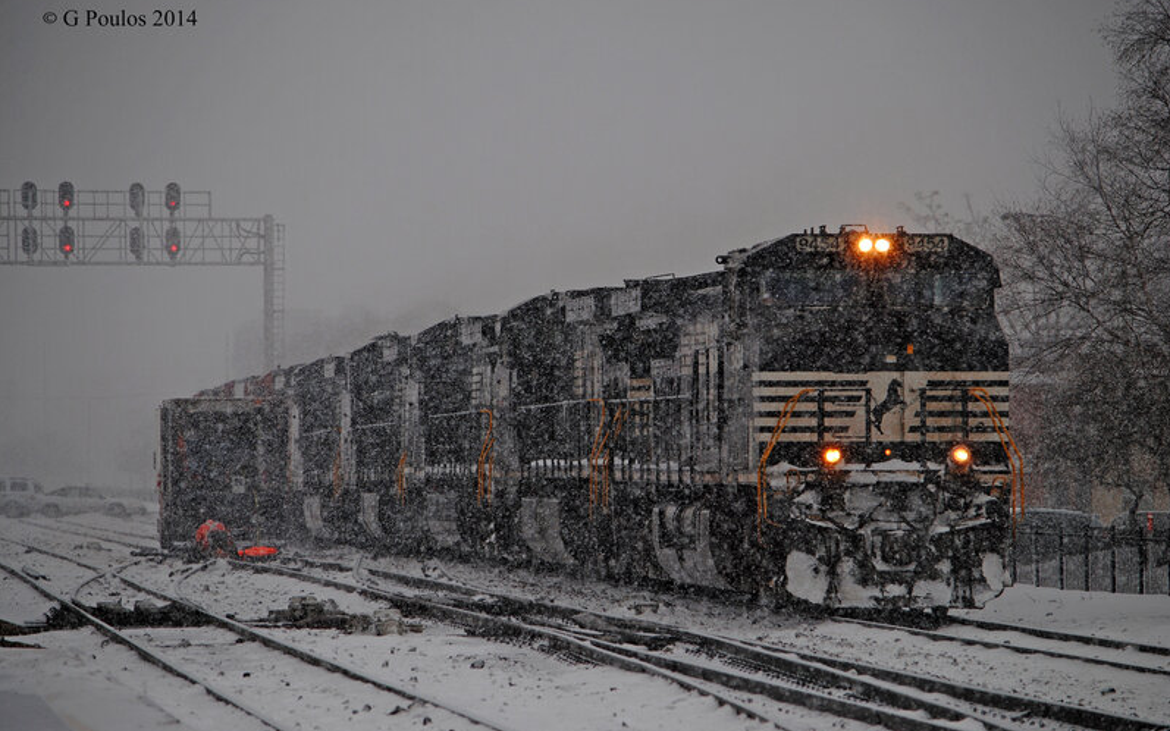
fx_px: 8083
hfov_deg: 8.3
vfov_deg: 5.2
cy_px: 371
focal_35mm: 254
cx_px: 586
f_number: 5
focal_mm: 165
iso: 200
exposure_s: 1/1600
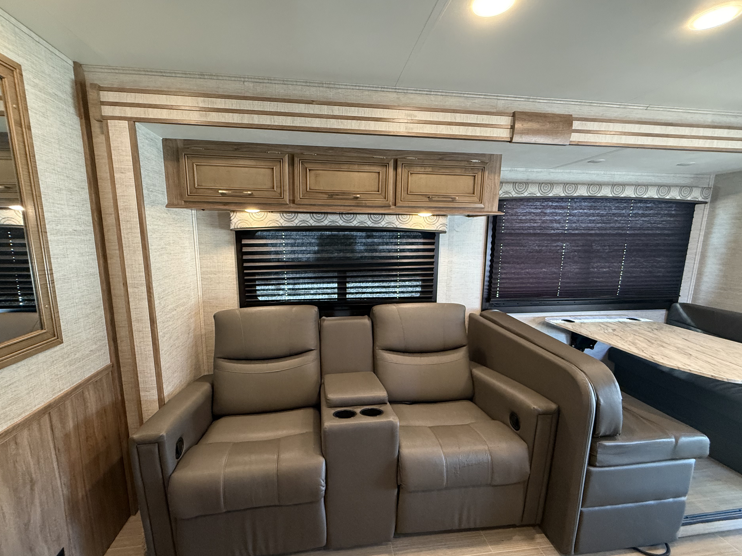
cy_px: 288
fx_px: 322
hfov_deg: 98.1
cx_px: 361
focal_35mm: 15
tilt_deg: -8.8
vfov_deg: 81.7
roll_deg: -0.3
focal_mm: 2.22
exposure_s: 1/60
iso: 500
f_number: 2.2
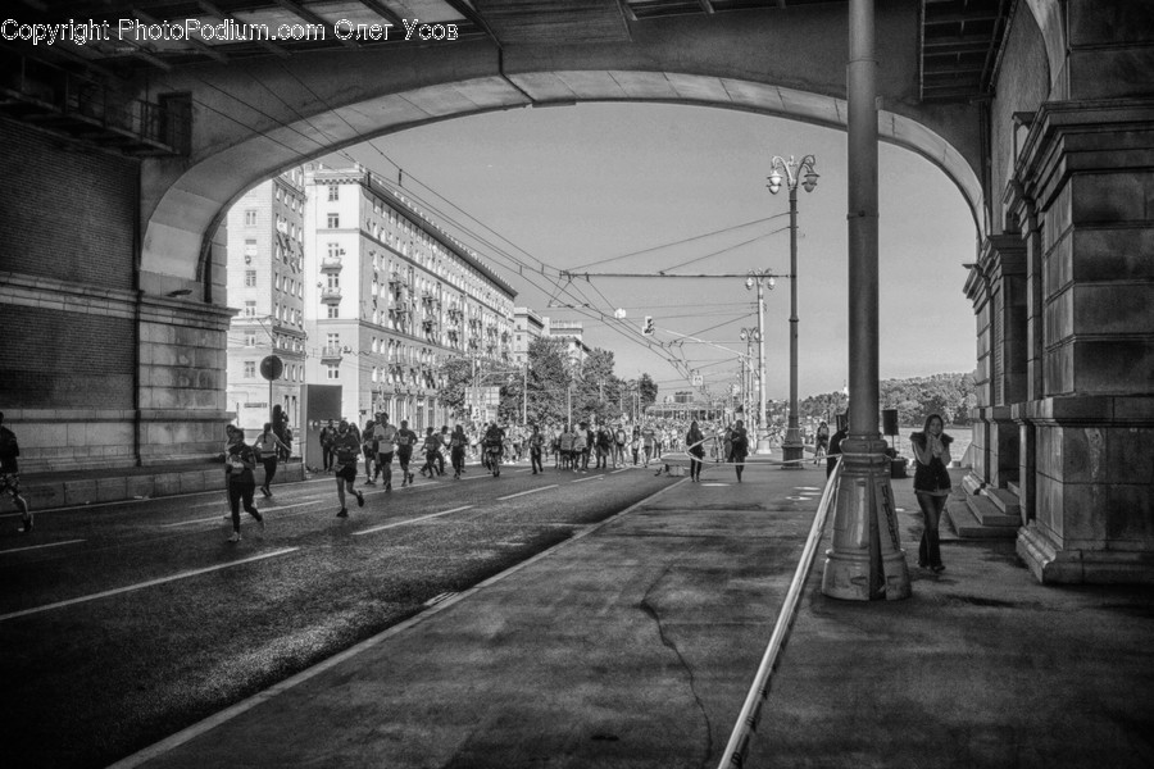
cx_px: 577
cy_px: 384
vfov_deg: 36.9
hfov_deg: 53.1
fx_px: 1154
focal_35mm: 36
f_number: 13
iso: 100
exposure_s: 1/160
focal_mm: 24
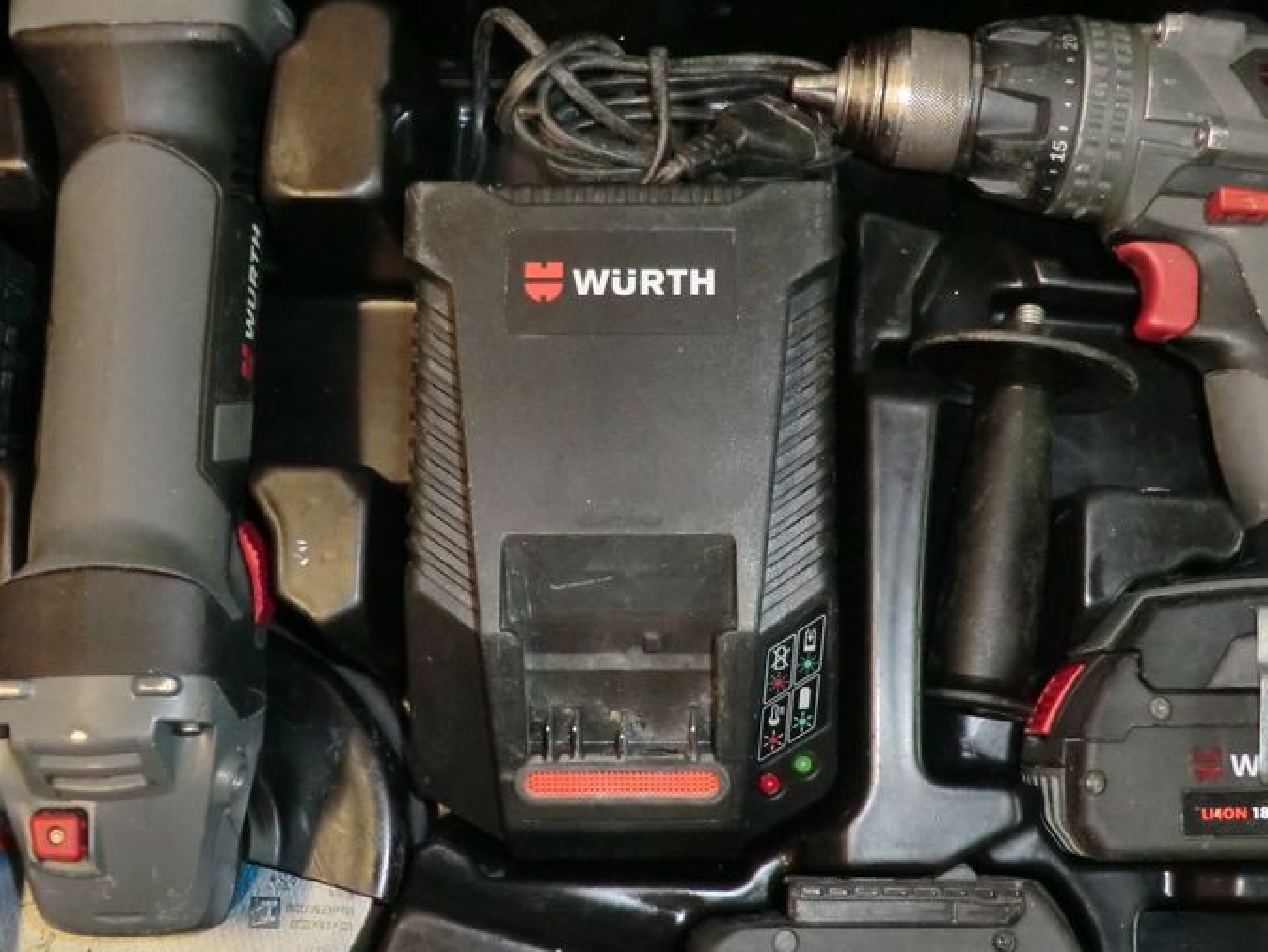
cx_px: 726
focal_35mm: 43
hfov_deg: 43.7
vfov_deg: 33.6
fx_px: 1576
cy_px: 514
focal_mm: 5.2
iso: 400
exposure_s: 1/25
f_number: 3.5
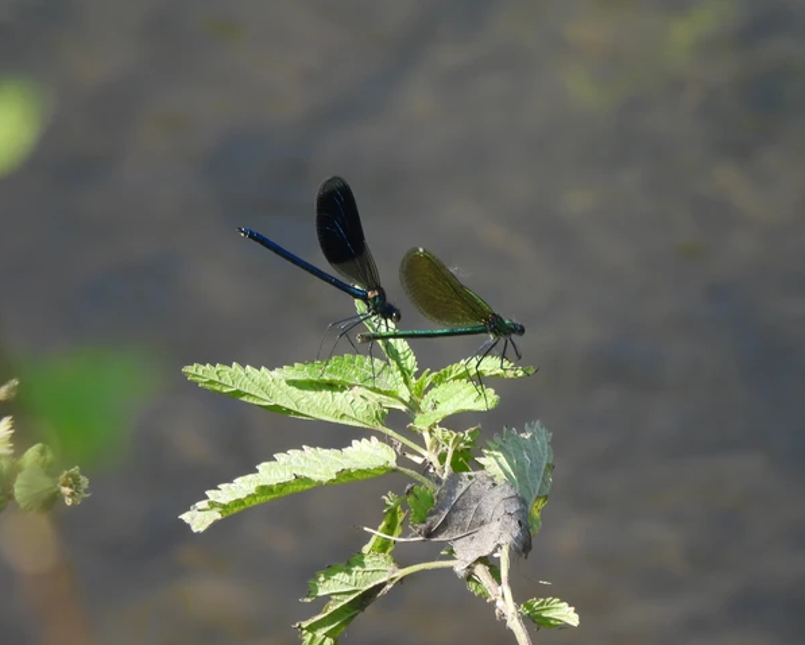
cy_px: 322
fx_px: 24929
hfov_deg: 1.9
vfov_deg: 1.5
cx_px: 414
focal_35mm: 1046
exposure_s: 1/160
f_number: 5.6
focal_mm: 178
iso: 100
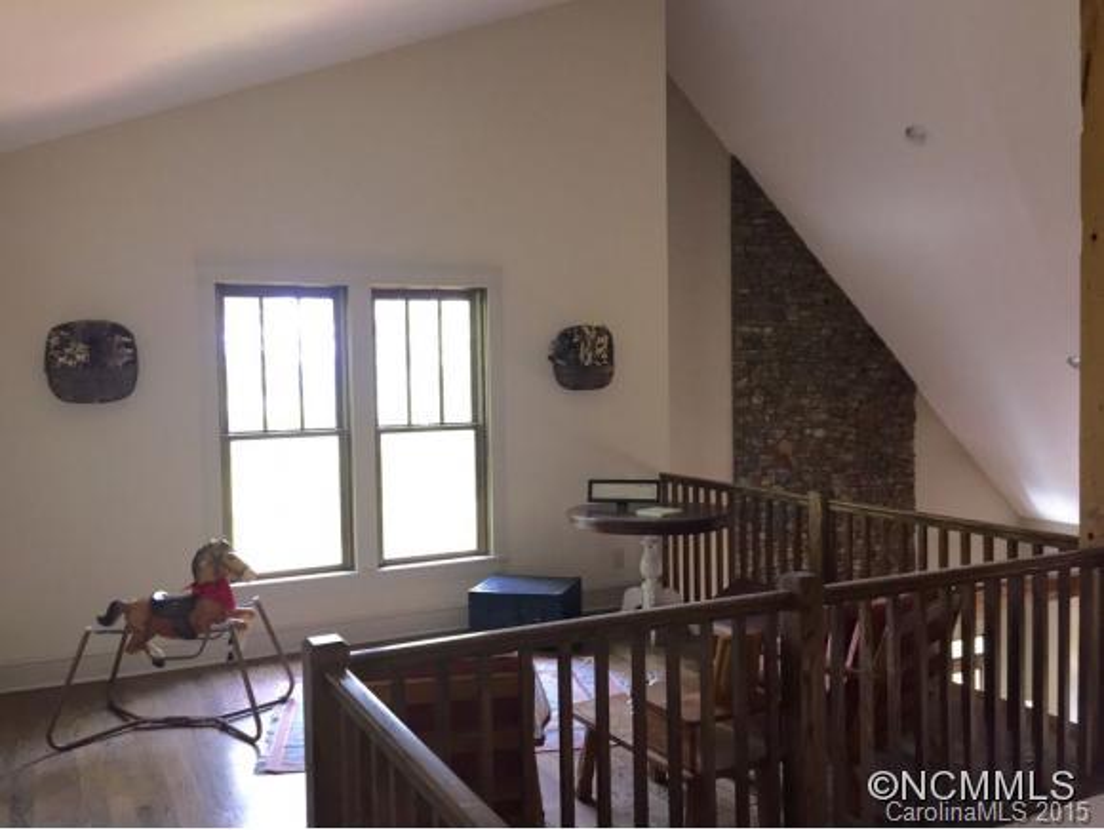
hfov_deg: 61.6
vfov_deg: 48.3
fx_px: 926
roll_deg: -1.1
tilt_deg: -1.2
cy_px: 415
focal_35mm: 29
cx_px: 552
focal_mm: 4.15
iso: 125
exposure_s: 1/24
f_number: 2.2
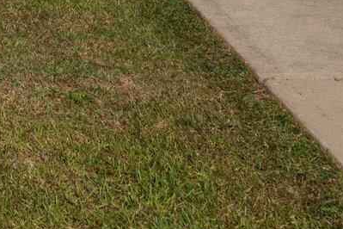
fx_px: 1149
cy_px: -317
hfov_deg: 16.2
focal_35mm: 121
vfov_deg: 10.0
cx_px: -78
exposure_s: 1/1600
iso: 400
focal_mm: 23.5
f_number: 8
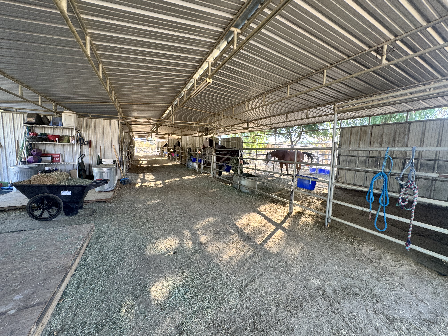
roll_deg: -1.9
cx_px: 224
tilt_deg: -7.9
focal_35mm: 14
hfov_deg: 102.1
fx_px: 181
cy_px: 168
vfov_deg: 85.7
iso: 64
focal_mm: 2.22
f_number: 2.2
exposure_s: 1/99
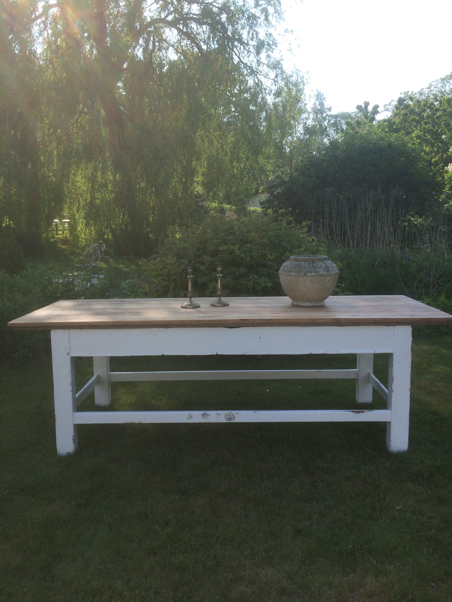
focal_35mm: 29
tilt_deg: -10.4
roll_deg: +0.5
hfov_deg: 48.2
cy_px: 301
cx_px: 226
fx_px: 505
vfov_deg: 61.7
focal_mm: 4.15
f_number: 2.2
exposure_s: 1/1080
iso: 32
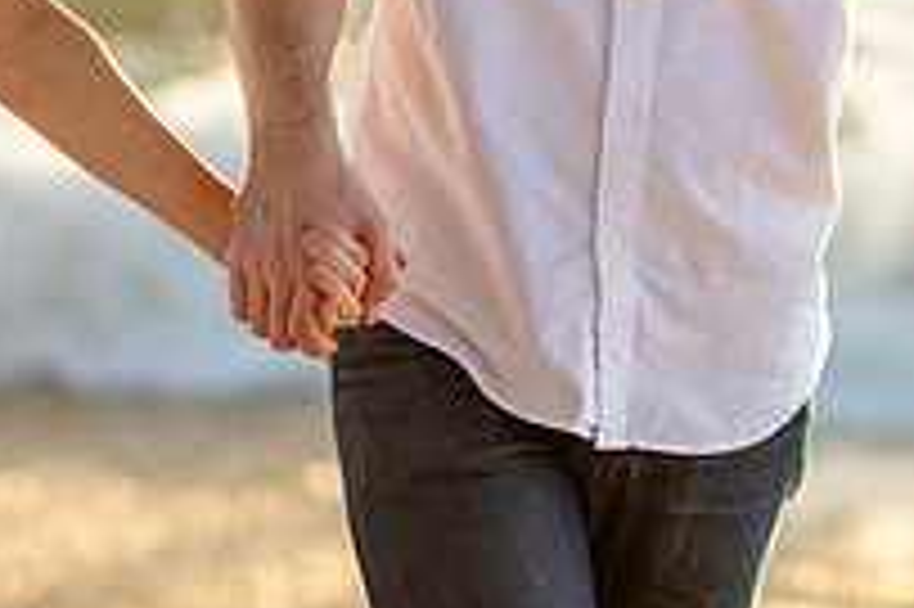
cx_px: 563
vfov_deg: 3.6
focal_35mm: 375
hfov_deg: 5.5
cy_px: -200
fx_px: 9513
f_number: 1.8
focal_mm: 85
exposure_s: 1/500
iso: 125
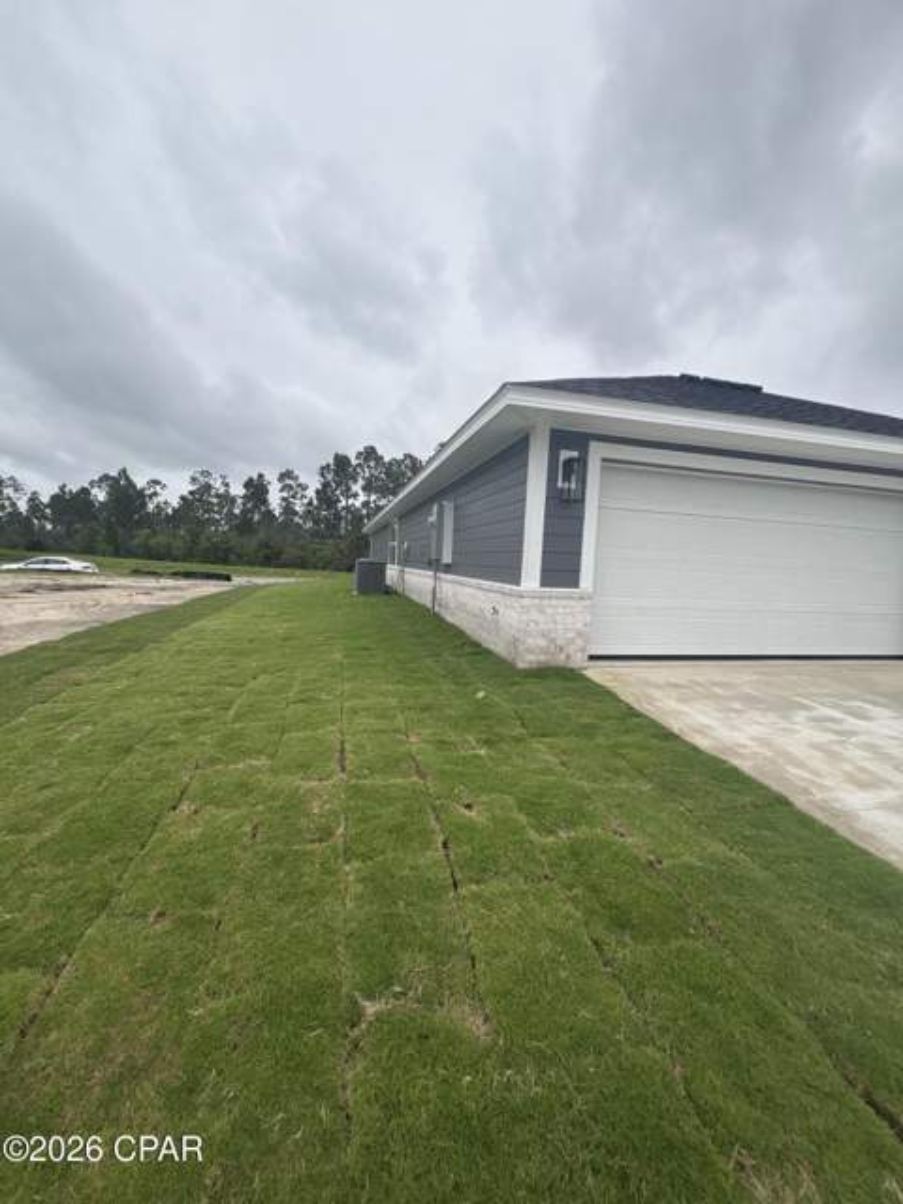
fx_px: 487
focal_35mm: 14
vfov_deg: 102.1
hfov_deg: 85.7
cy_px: 602
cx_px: 452
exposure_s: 1/2494
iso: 50
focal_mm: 2.22
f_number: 2.2
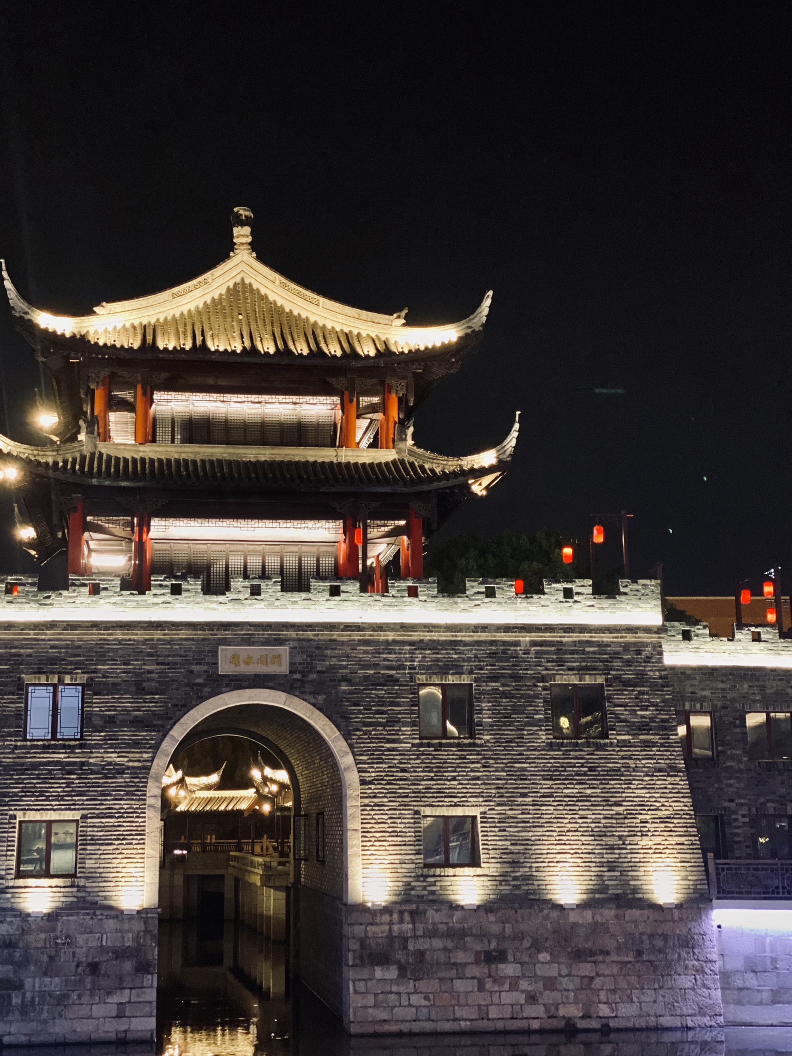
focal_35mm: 52
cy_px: 528
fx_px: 1586
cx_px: 396
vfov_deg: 36.8
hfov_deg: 28.0
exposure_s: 1/17
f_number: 2
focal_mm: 6
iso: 400
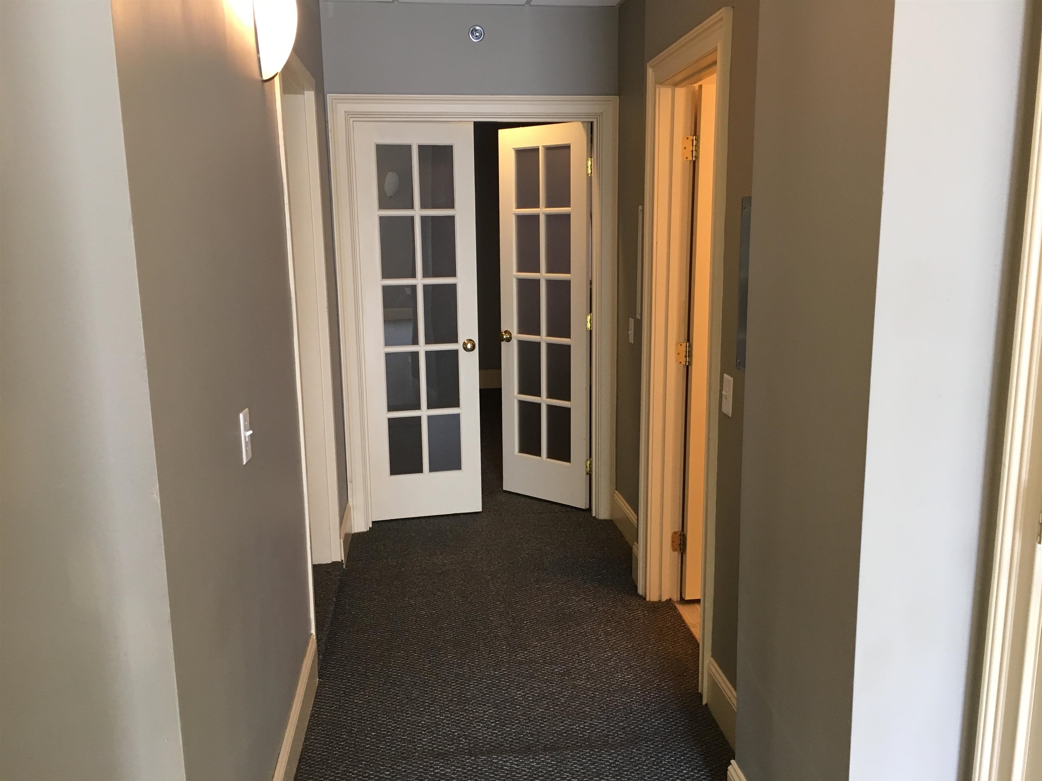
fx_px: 873
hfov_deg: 61.7
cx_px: 521
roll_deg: +0.6
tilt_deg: -12.2
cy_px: 390
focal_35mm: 29
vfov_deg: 48.2
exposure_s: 1/30
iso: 80
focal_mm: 4.15
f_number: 2.2
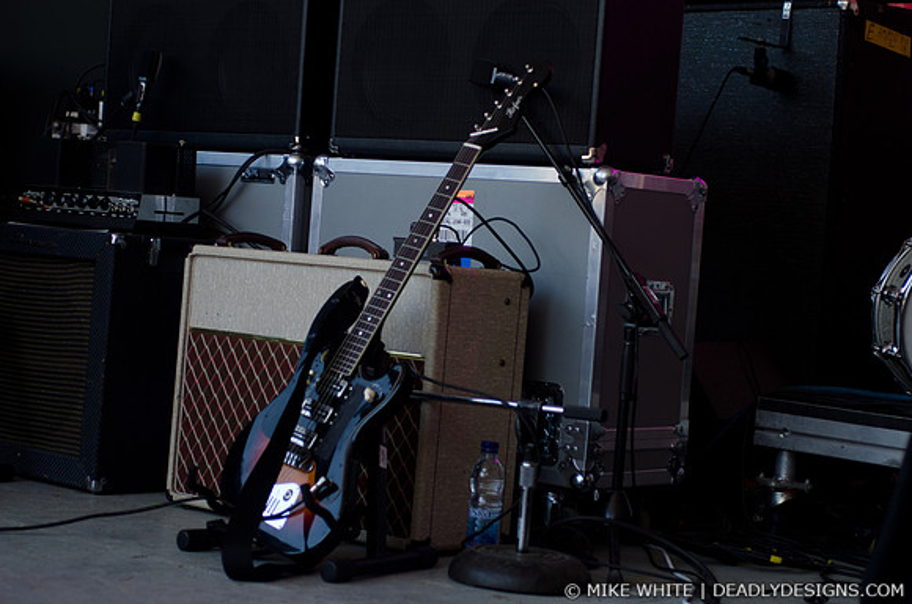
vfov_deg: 17.4
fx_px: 1972
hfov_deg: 26.0
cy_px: 302
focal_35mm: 78
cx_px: 456
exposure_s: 1/160
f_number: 3.2
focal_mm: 52
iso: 125
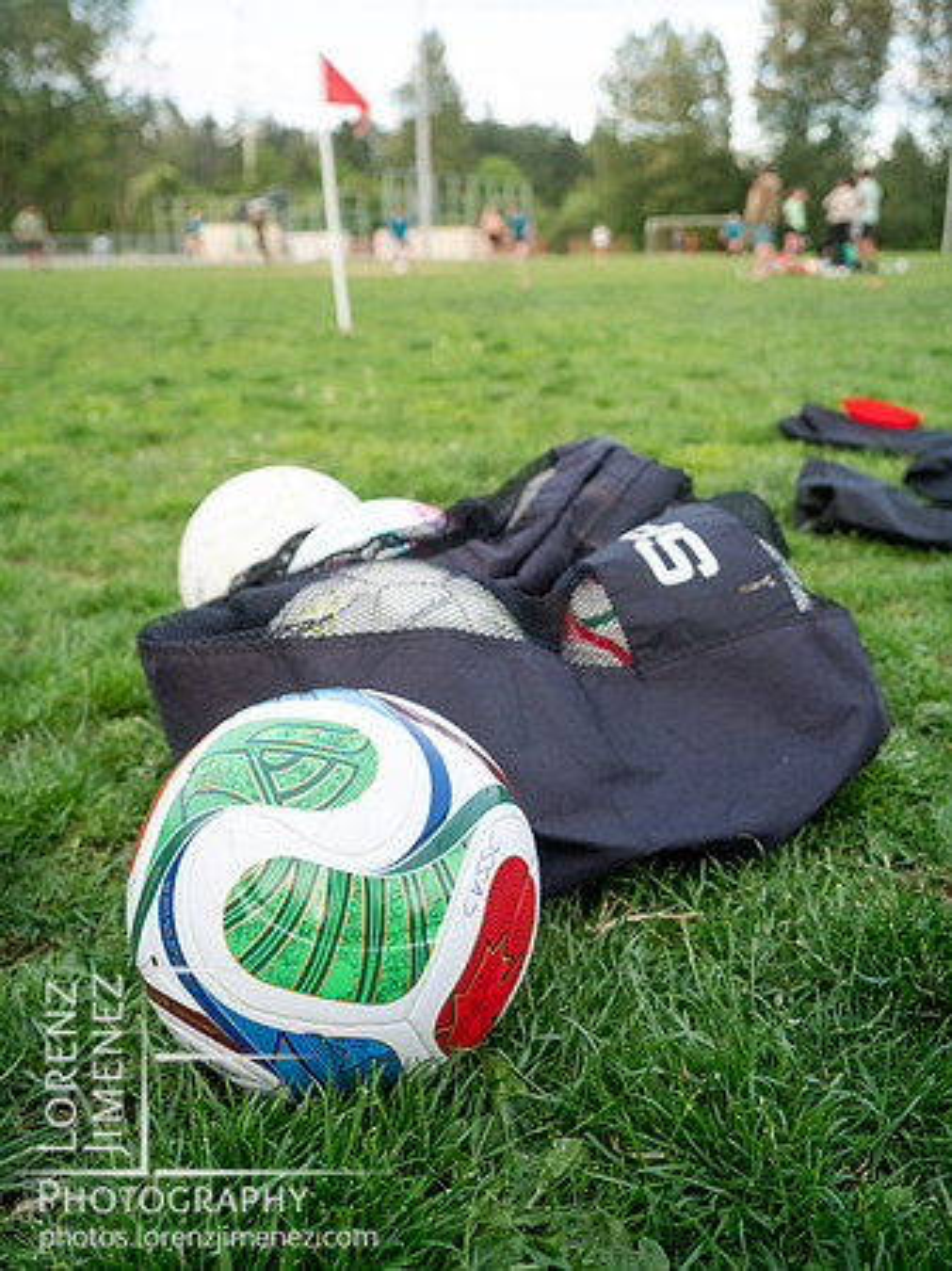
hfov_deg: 44.1
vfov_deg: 56.8
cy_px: 636
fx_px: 1175
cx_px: 476
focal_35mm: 32
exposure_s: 1/1250
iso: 1250
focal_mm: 16
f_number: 2.8
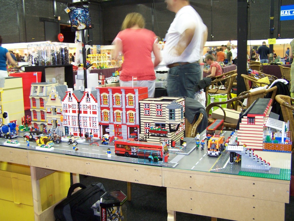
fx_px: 323
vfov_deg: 37.7
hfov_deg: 49.0
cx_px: 147
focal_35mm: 38
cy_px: 110
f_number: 2.8
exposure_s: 1/4
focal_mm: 6.3
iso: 140
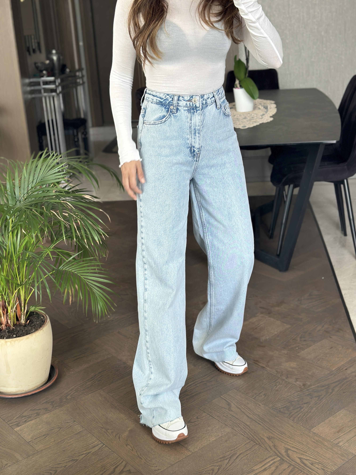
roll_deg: +3.7
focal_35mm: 48
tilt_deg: -28.9
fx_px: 658
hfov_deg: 30.3
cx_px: 178
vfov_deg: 39.7
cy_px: 238
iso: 80
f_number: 1.78
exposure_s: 1/127
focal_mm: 6.86
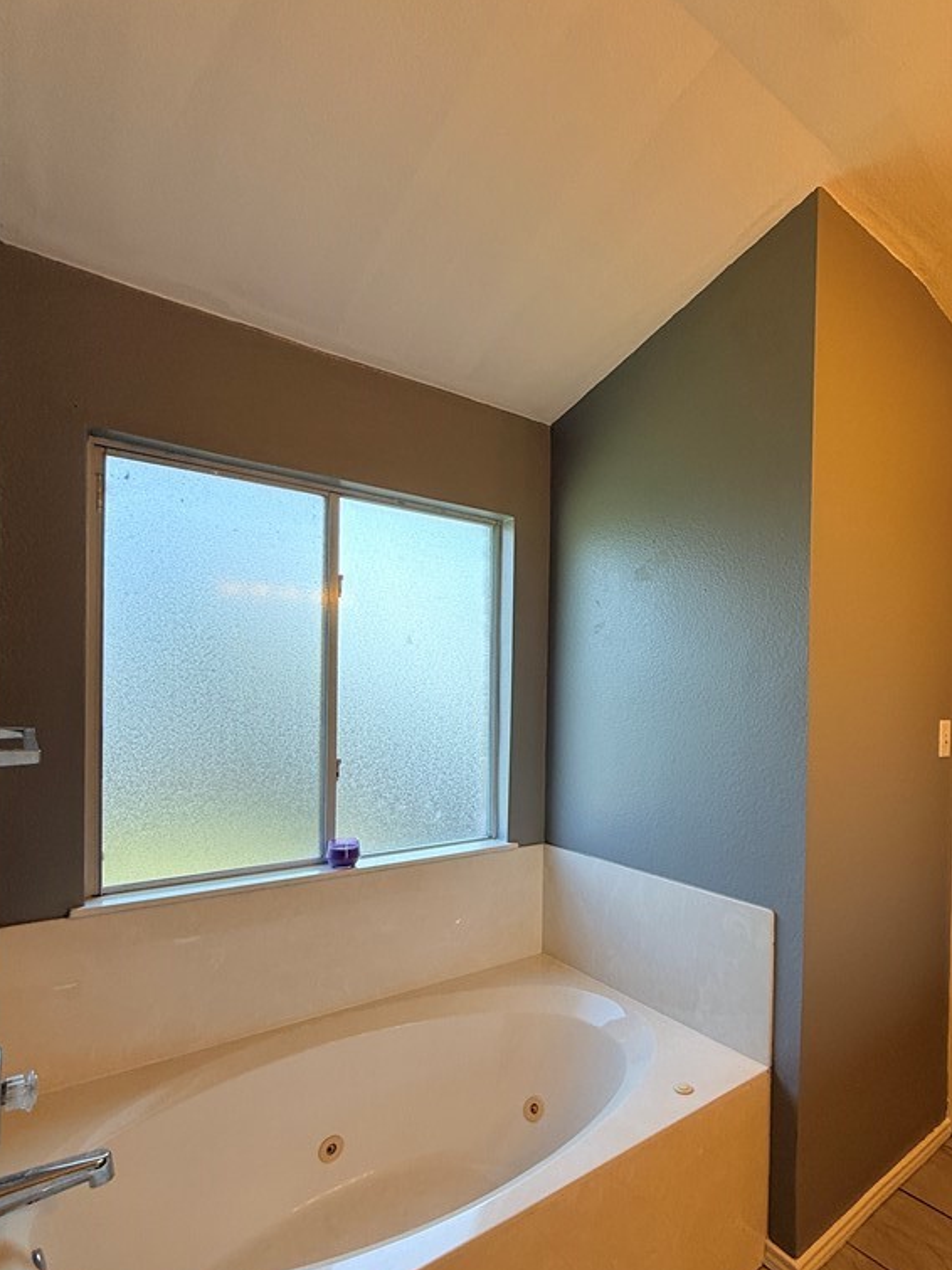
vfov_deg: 84.4
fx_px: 697
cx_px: 631
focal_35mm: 19
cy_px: 703
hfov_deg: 66.9
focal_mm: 2.22
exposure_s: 1/121
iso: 64
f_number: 2.2
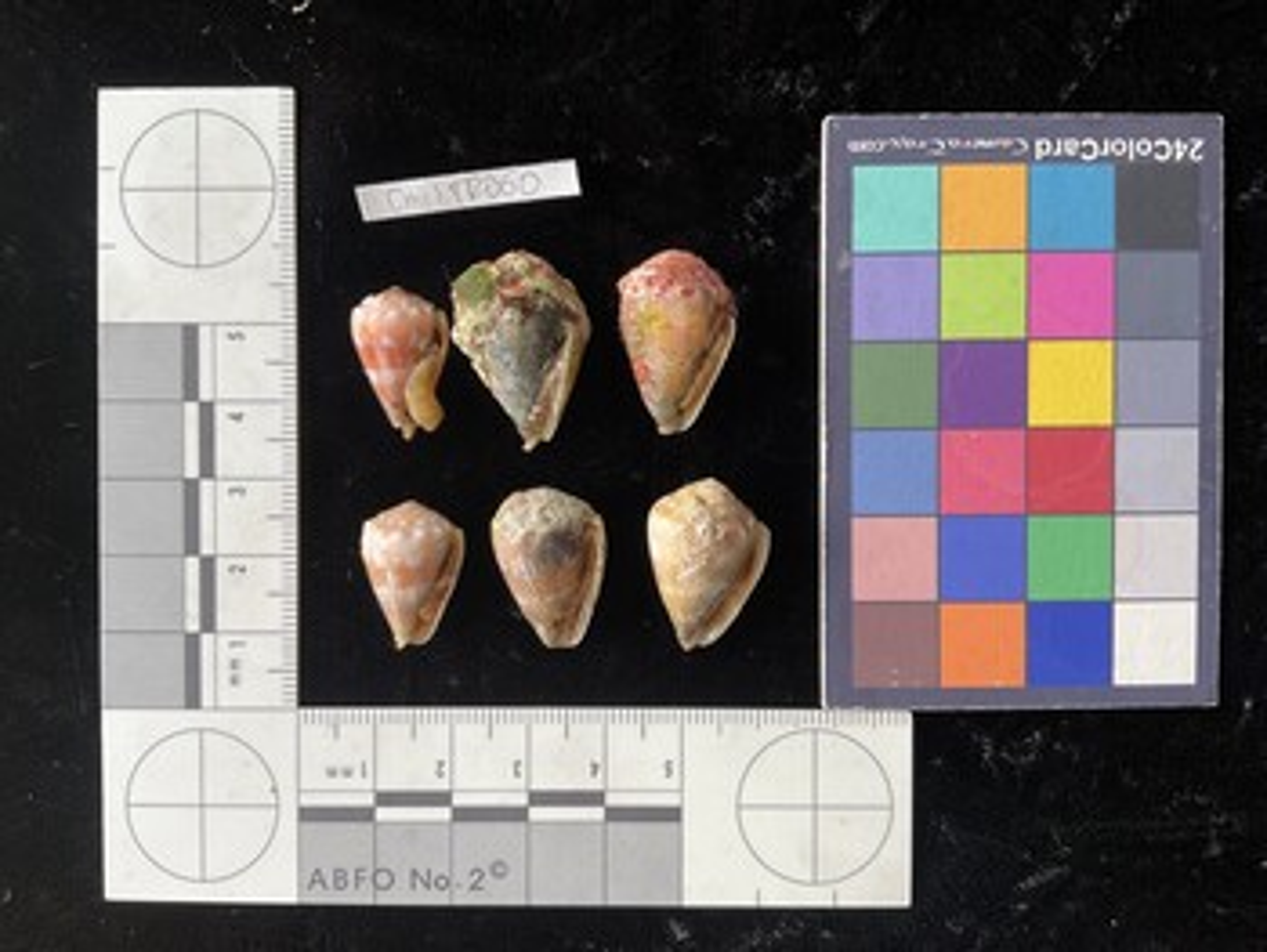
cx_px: 634
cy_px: 476
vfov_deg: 48.3
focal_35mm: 29
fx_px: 1062
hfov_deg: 61.6
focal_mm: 3
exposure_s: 1/120
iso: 40
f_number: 1.8
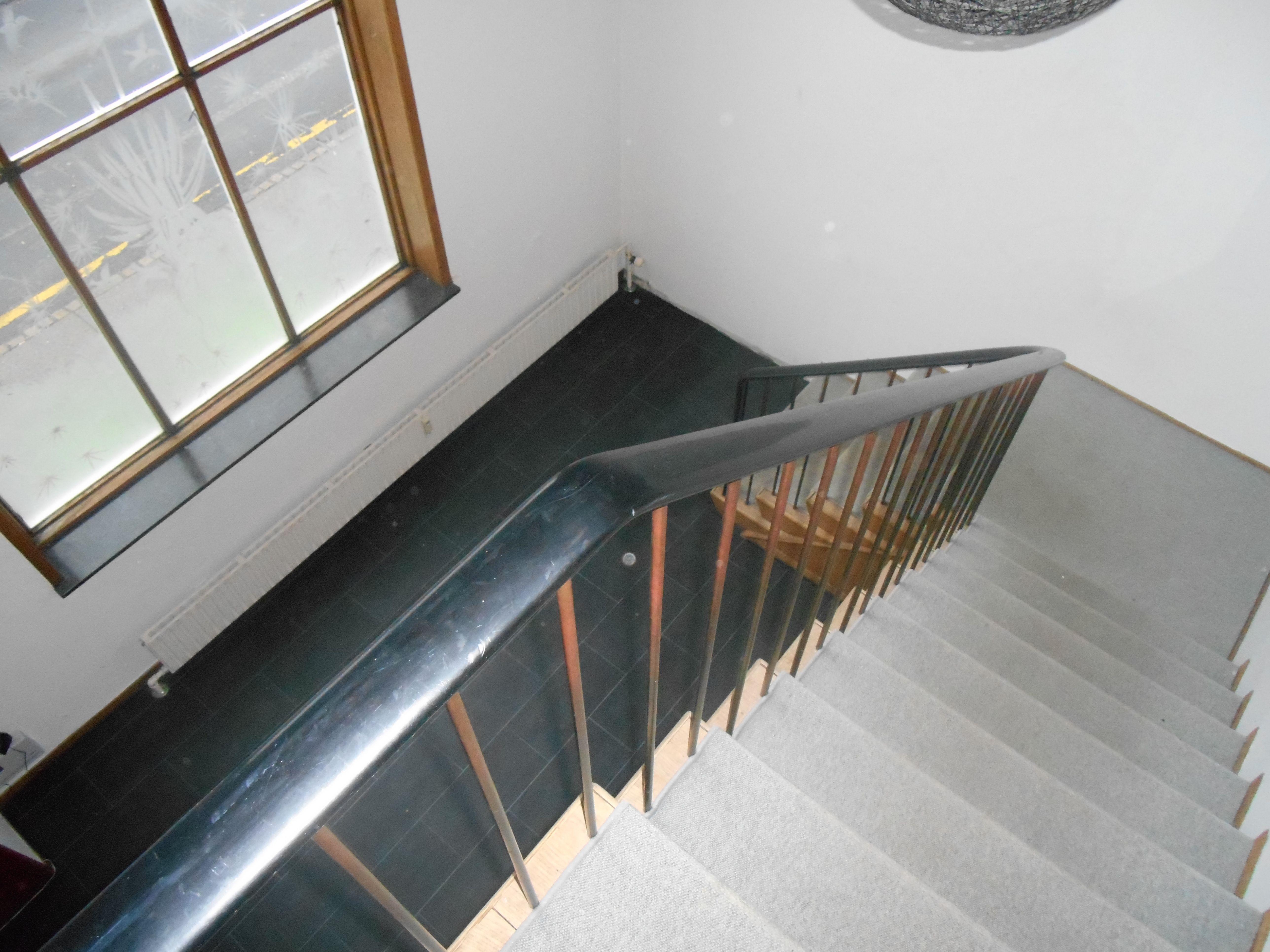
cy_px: 476
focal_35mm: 26
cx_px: 635
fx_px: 954
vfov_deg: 53.1
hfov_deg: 67.3
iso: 800
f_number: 3.4
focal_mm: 4.7
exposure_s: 1/25
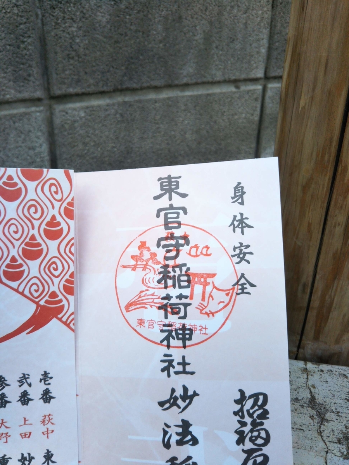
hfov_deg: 46.8
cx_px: 174
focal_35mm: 30
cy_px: 232
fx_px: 403
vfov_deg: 60.0
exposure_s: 1/185
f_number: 2.2
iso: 33
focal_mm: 4
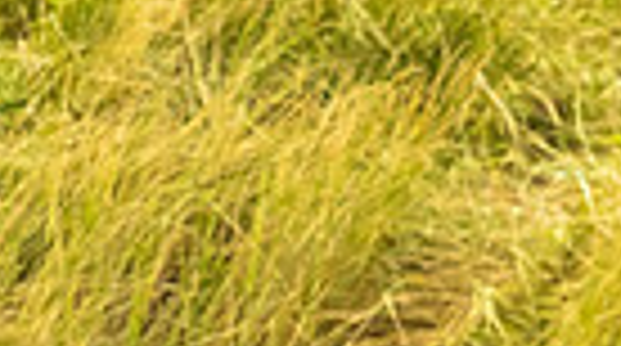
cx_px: 686
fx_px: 37257
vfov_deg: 0.5
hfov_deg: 1.0
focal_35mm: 2267
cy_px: 736
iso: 400
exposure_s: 1/1000
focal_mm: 300
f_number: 4
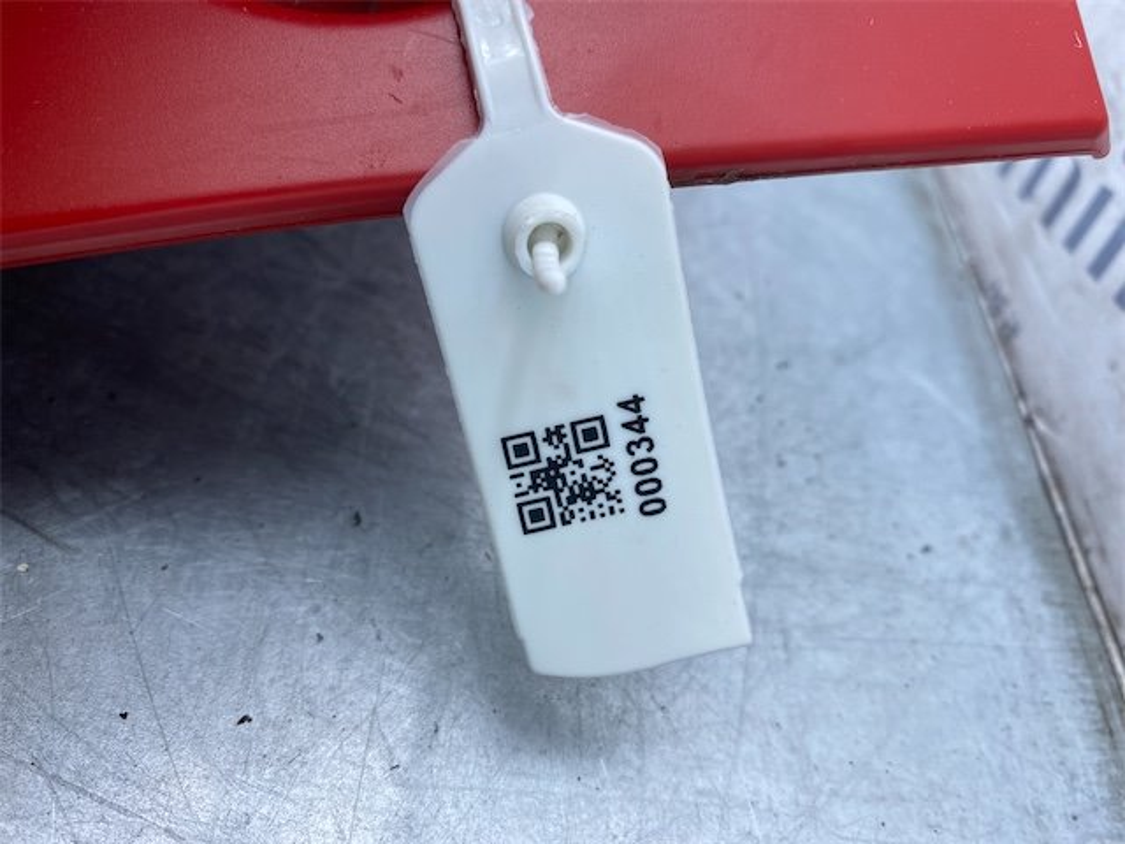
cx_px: 562
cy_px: 422
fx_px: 845
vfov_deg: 53.1
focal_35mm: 26
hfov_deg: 67.3
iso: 32
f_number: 1.8
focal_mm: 4.25
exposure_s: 1/471
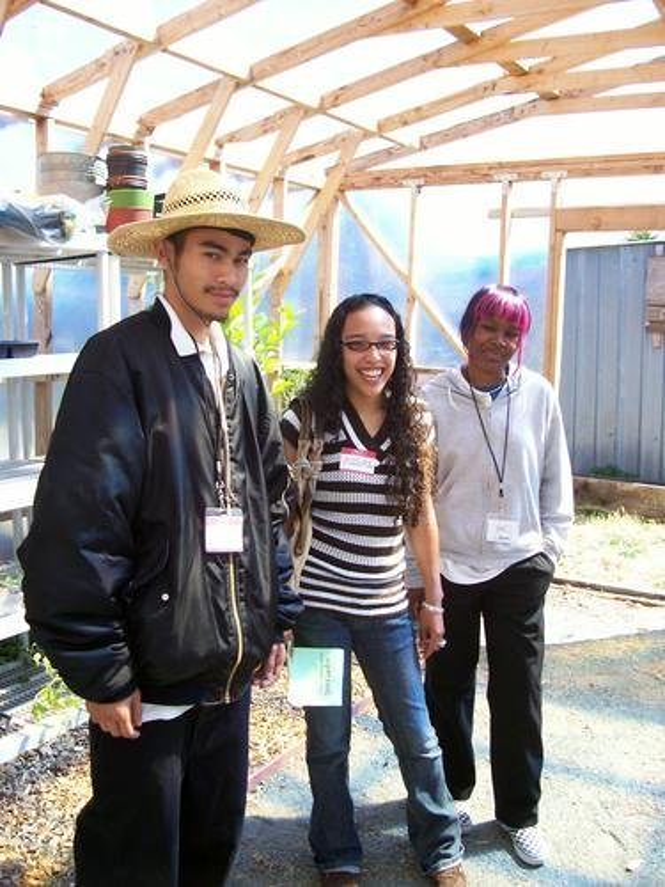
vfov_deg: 54.0
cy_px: 444
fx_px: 871
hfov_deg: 41.8
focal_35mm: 34
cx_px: 332
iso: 80
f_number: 2.7
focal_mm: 5.6
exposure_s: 1/286
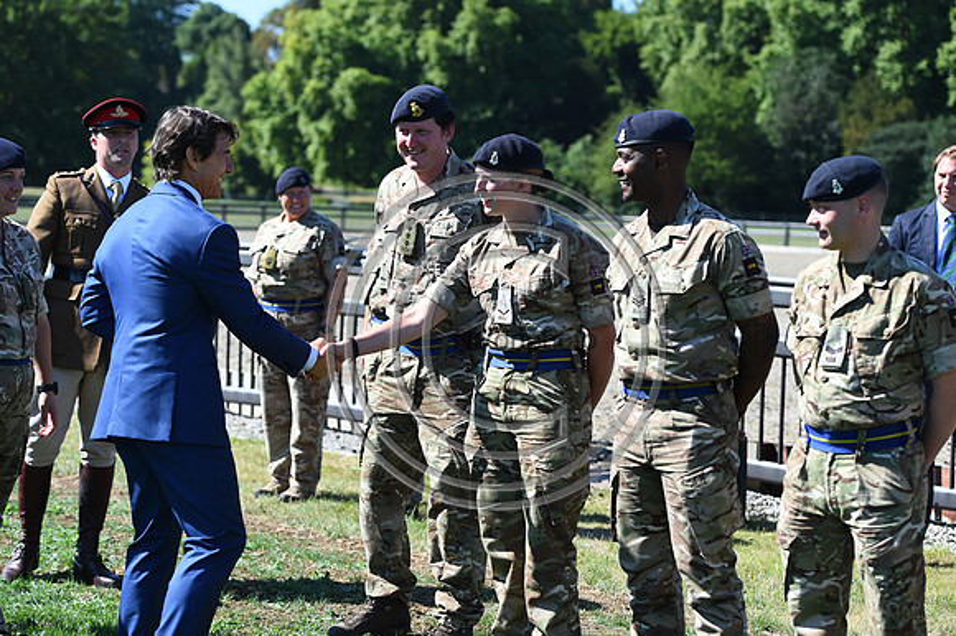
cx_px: 478
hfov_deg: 25.4
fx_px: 2123
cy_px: 318
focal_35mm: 80
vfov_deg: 17.0
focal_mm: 80
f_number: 4
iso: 220
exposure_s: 1/1250
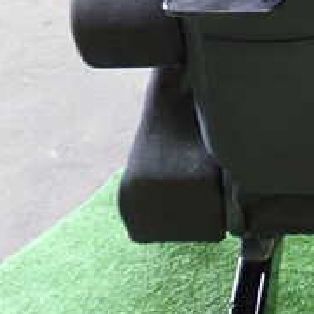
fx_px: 903
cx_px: 406
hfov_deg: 18.4
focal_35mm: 88
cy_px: -21
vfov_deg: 19.0
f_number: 2.3
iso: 800
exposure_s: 1/25
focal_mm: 5.4
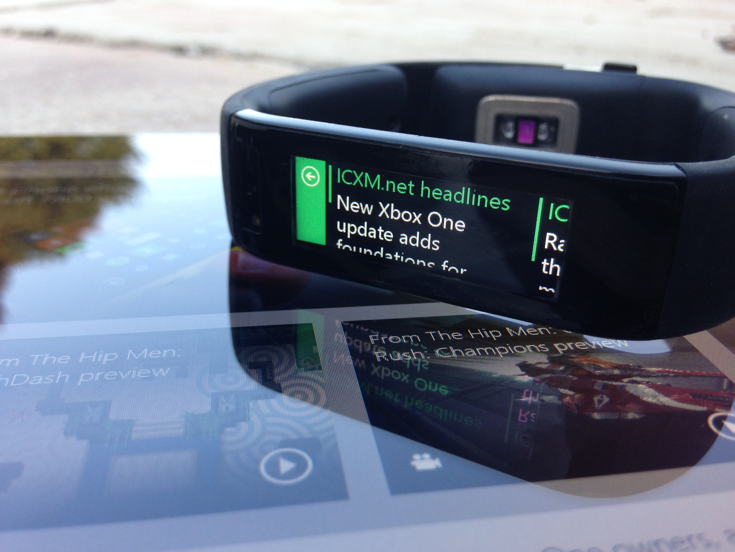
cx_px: 368
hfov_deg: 55.4
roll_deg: +1.1
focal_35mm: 33
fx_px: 701
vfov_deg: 42.9
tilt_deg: -25.3
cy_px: 276
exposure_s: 1/20
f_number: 2.4
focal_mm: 4.12
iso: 64
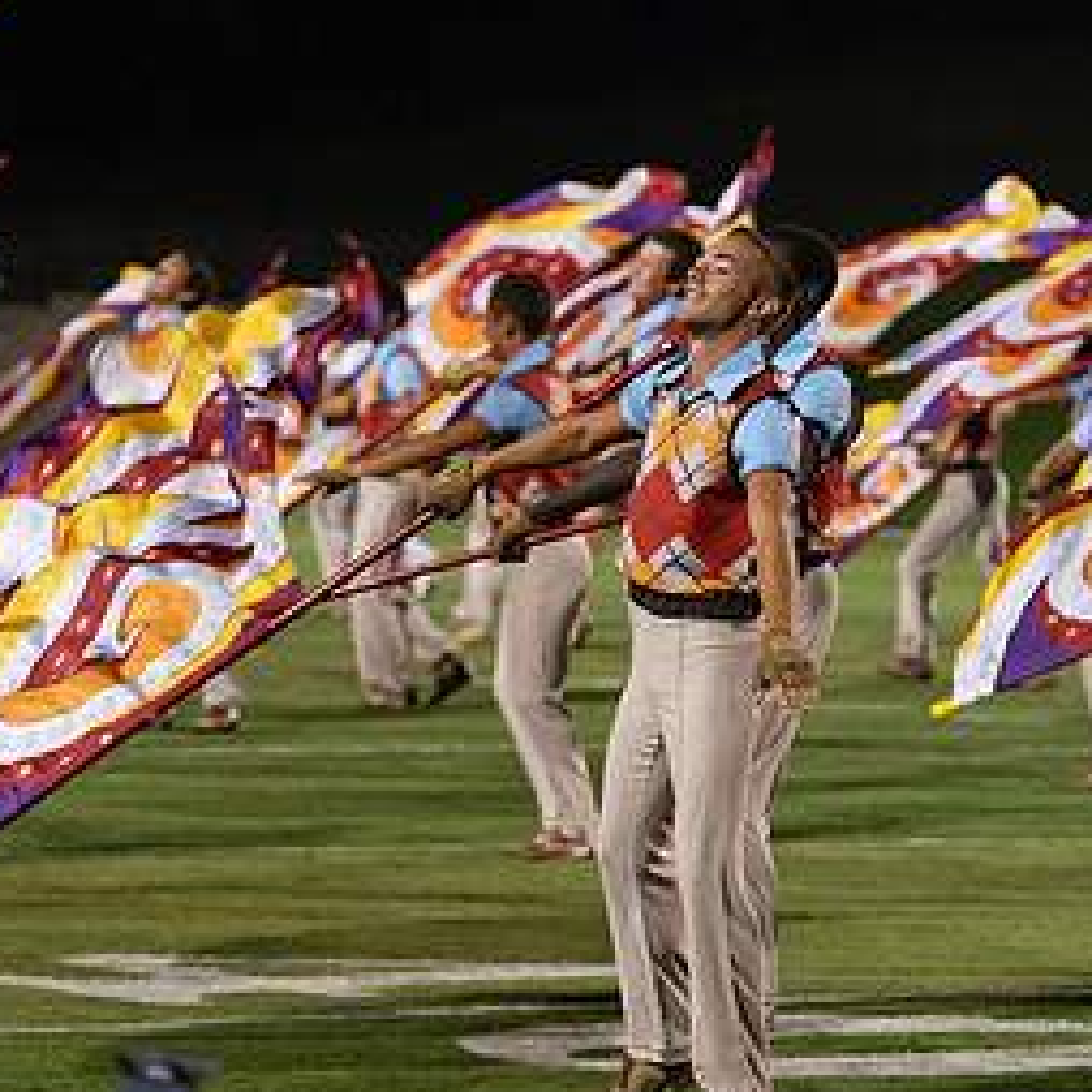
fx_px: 8601
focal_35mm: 241
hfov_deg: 7.3
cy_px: 748
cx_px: 591
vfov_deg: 7.3
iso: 5000
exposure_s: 1/500
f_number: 5
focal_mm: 160
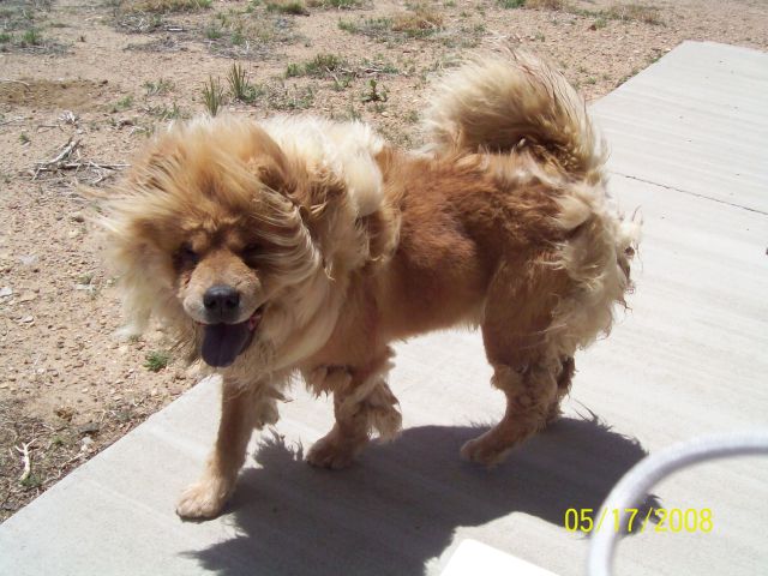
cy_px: 288
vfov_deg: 39.7
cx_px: 384
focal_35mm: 36
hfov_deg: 51.4
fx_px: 799
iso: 80
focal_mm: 6
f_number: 4.8
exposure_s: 1/661
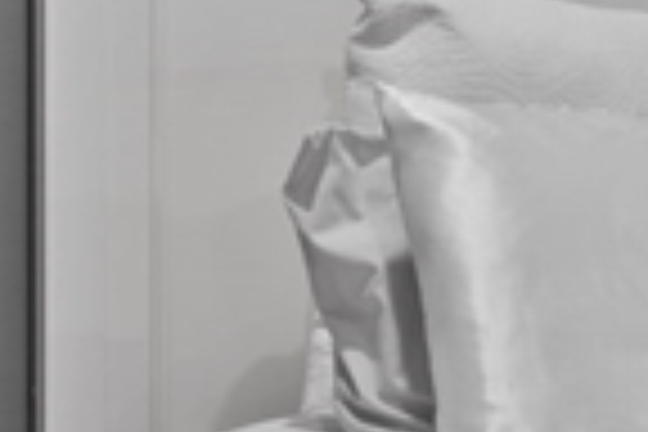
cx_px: 1256
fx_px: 2952
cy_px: -43
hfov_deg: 11.4
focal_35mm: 164
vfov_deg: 8.3
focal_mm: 23
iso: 320
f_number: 7.1
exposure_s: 1/2
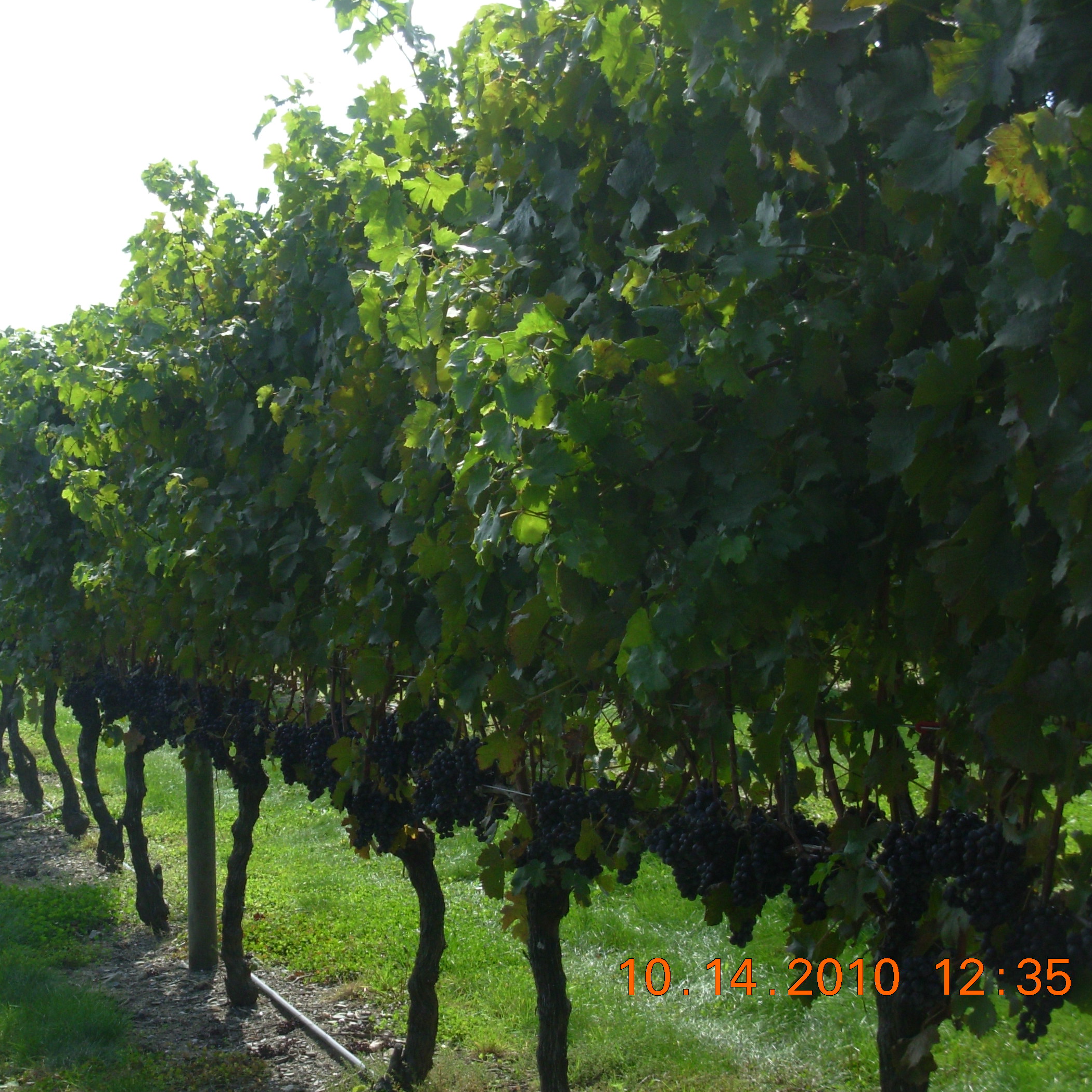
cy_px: 544
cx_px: 374
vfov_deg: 20.9
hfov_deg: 20.8
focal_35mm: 83
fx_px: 2962
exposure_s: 1/456
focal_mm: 11.5
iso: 50
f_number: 3.5
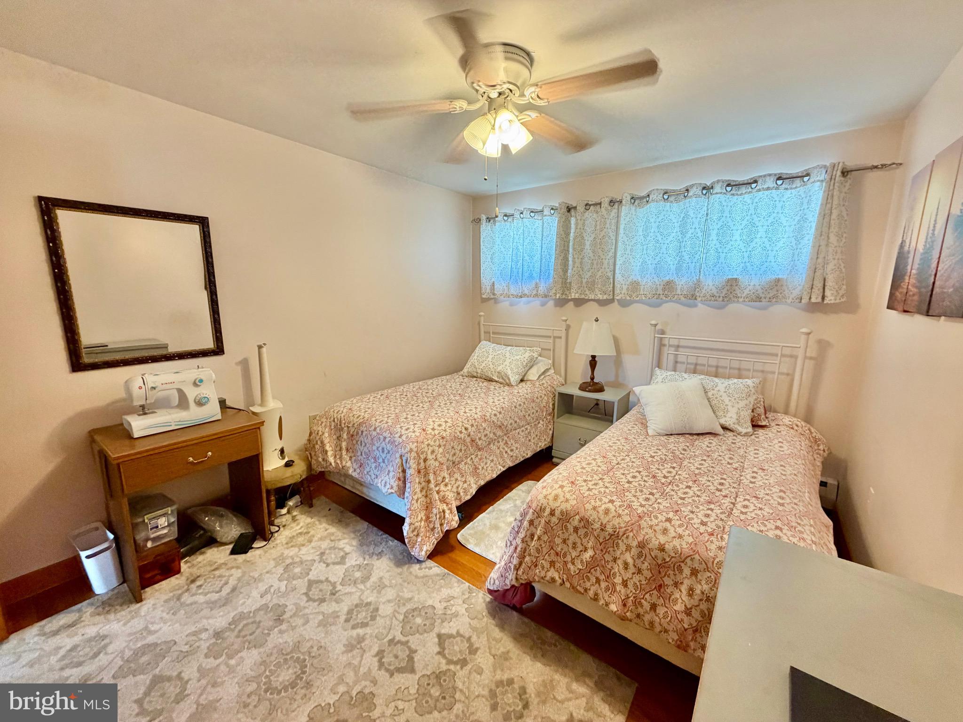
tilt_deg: -9.3
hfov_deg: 102.1
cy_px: 361
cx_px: 482
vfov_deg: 85.7
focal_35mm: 14
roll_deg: -0.6
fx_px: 389
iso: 250
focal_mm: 2.22
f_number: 2.2
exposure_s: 1/60
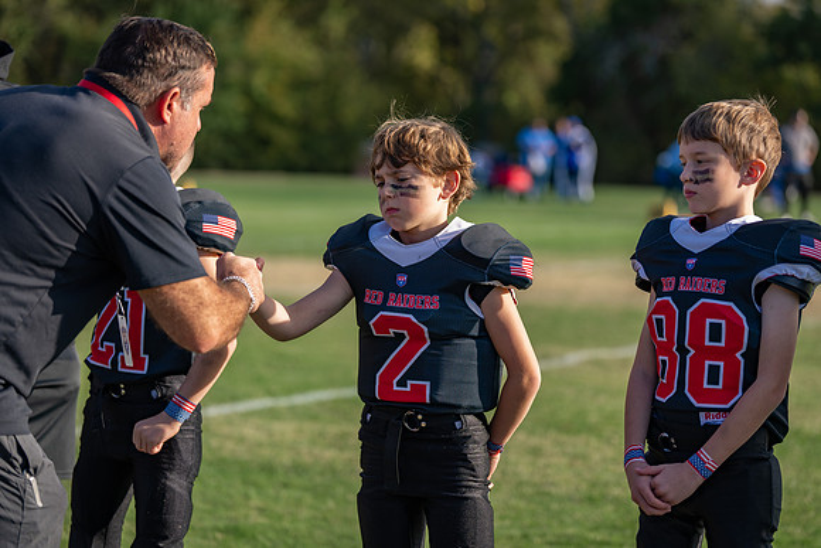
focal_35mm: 104
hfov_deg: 19.6
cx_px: 410
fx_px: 2372
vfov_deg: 13.2
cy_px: 274
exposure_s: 1/800
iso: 100
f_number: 2.8
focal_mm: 104
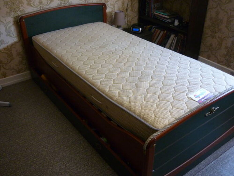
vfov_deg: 42.9
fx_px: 223
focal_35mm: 33
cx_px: 117
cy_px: 88
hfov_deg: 55.4
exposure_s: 1/25
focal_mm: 5.5
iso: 400
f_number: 2.8
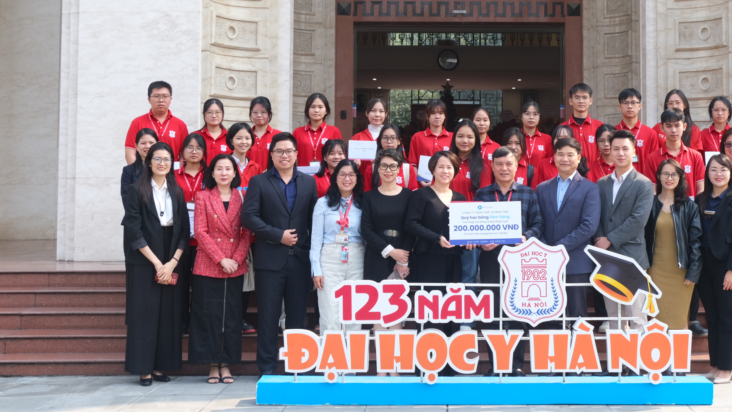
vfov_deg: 21.0
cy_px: 142
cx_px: 453
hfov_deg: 36.4
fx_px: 1106
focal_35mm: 57
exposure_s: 1/120
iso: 160
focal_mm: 27.9
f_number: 5.6
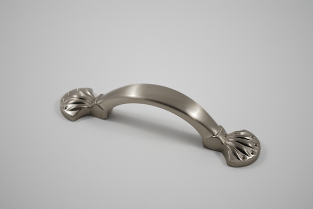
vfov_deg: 16.6
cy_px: 104
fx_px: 718
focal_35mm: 82
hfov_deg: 24.6
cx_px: 156
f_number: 5.6
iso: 100
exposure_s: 1/25
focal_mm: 55
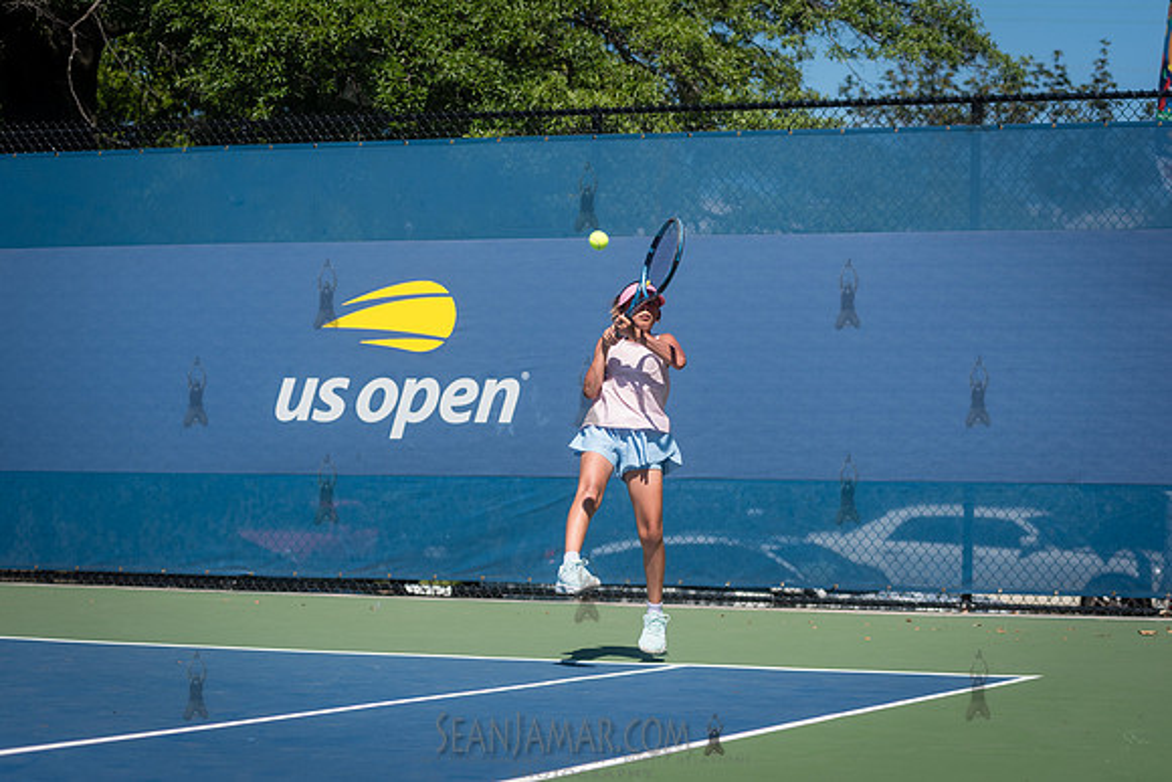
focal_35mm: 100
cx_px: 586
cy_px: 391
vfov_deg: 13.7
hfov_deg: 20.4
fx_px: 3256
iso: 200
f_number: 4.5
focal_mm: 100
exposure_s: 1/1600
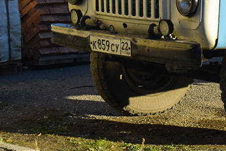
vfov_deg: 7.6
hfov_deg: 11.1
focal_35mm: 177
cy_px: -84
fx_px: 1112
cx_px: 361
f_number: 5.6
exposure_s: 1/640
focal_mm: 34
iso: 200
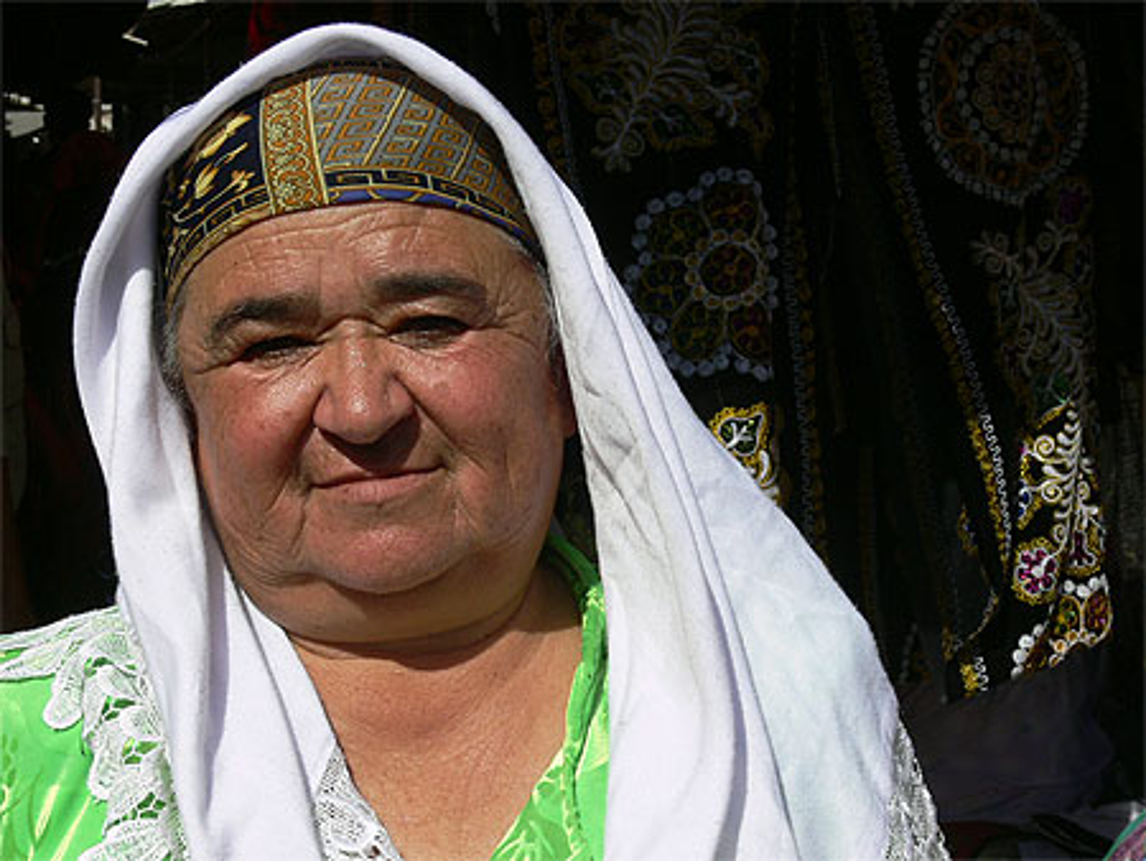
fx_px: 2120
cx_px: 573
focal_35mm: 64
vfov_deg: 23.0
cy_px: 430
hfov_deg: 30.3
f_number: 6.3
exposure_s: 1/500
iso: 80
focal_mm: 11.8
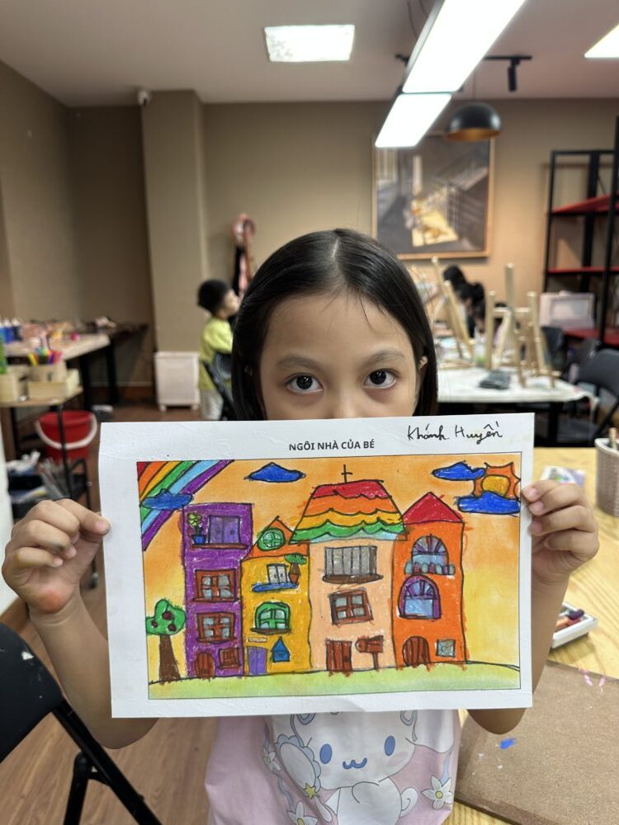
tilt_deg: -11.7
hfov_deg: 56.8
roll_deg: +0.2
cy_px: 412
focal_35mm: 24
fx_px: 572
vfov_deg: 71.6
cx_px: 310
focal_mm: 6.86
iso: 64
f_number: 1.78
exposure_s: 1/100
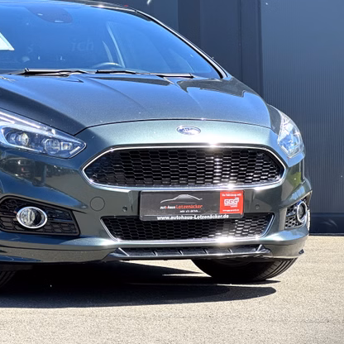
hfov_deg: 13.2
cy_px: 142
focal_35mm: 131
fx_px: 1473
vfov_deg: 13.3
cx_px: 55
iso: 32
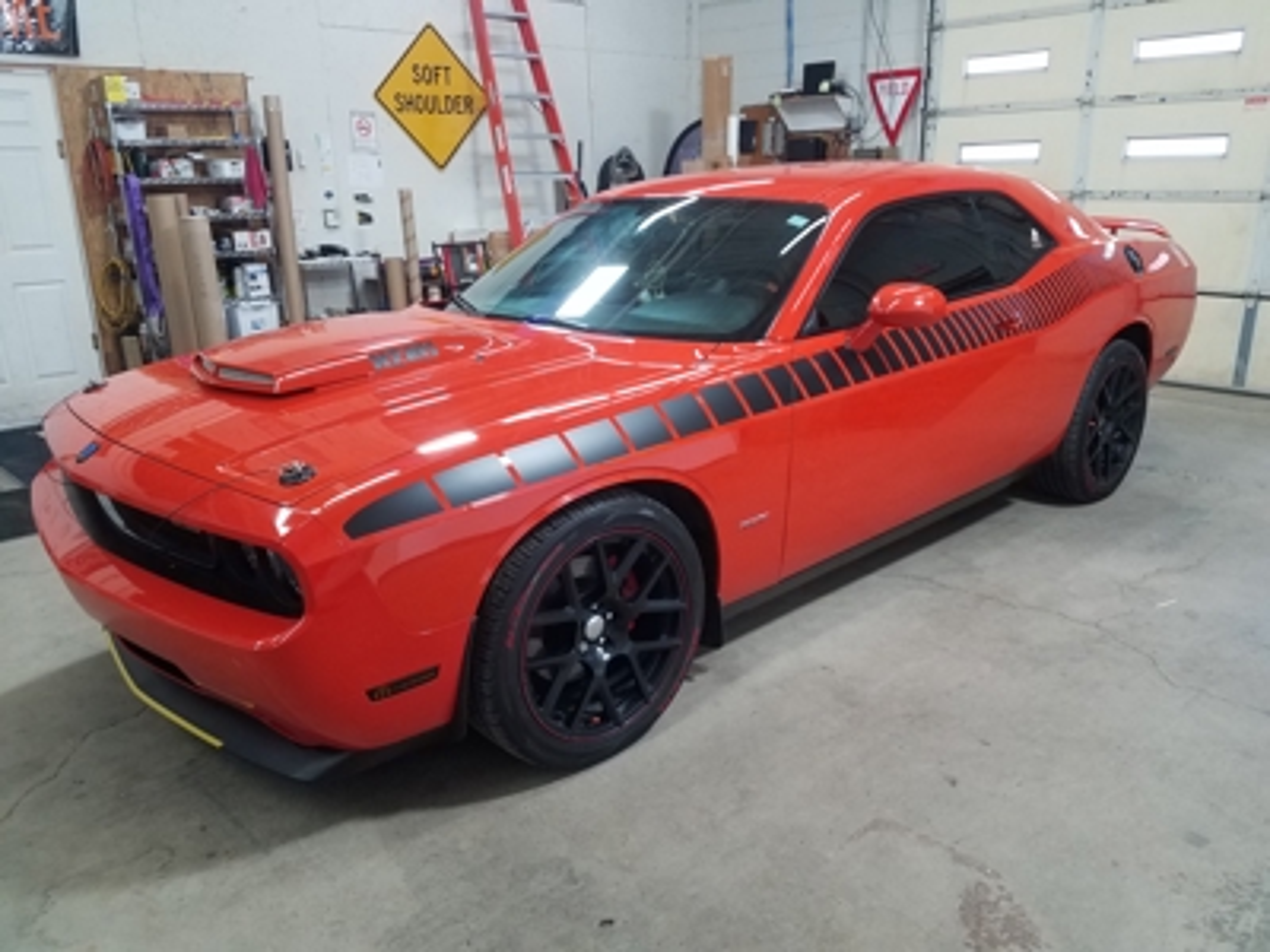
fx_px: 954
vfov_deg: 53.1
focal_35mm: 26
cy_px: 476
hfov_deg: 67.3
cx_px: 635
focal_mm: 4.2
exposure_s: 1/60
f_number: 1.7
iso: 100
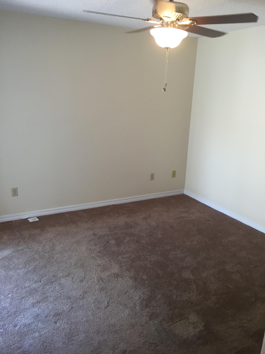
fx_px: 296
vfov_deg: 61.7
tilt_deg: -14.1
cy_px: 177
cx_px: 132
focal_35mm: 29
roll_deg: -2.4
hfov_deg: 48.2
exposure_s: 1/30
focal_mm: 4.15
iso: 50
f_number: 2.2
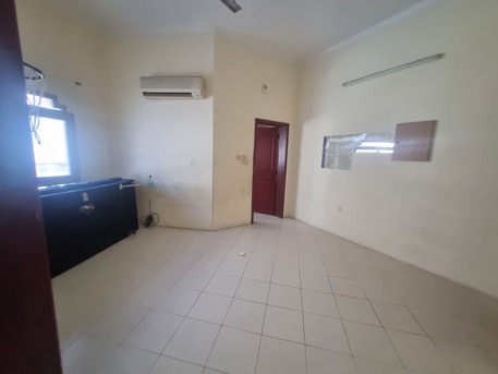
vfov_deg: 89.9
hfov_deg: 106.2
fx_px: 187
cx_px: 249
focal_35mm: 13
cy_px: 187
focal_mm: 1.74
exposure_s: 1/33
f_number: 2.2
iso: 500
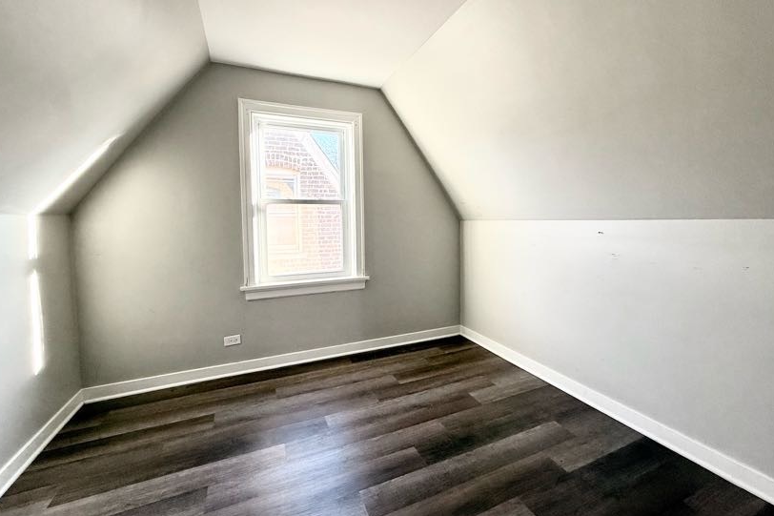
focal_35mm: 15
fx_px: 322
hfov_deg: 100.4
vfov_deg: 77.2
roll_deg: +1.1
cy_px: 238
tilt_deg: -2.6
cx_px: 385
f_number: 2.2
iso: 125
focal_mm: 2.22
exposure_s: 1/99
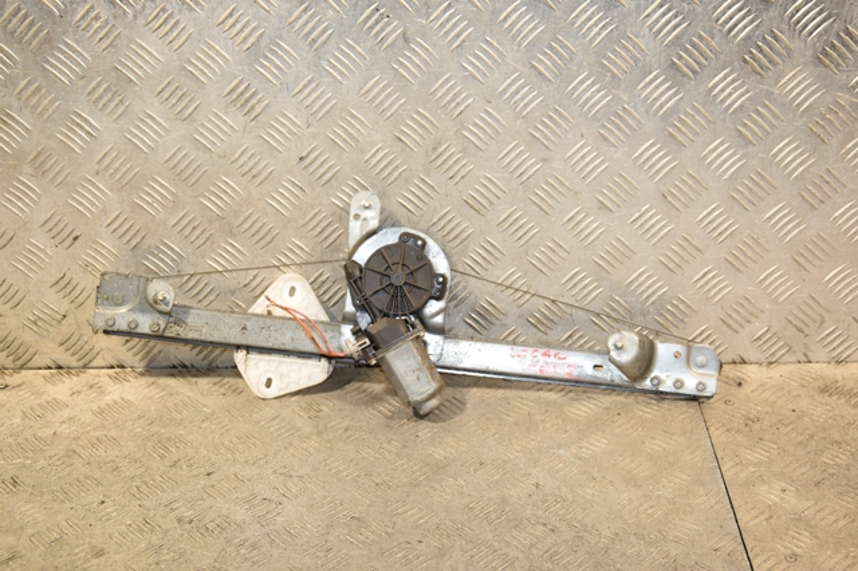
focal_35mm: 52
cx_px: 429
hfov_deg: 37.9
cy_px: 286
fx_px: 1251
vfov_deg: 25.7
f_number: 5.6
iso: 800
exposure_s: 1/200
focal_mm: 35
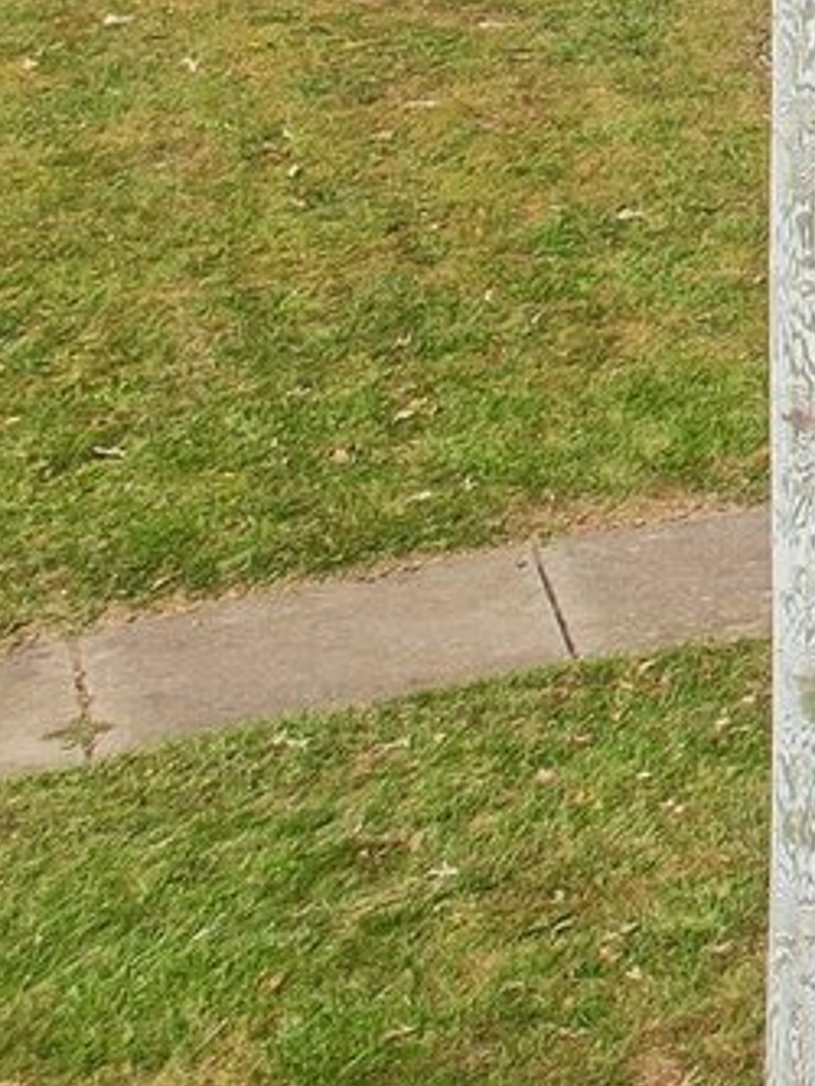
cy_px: -574
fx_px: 3231
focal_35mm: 103
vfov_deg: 17.1
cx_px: 2468
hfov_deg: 10.3
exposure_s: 1/160
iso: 100
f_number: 2.8
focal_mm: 8.4
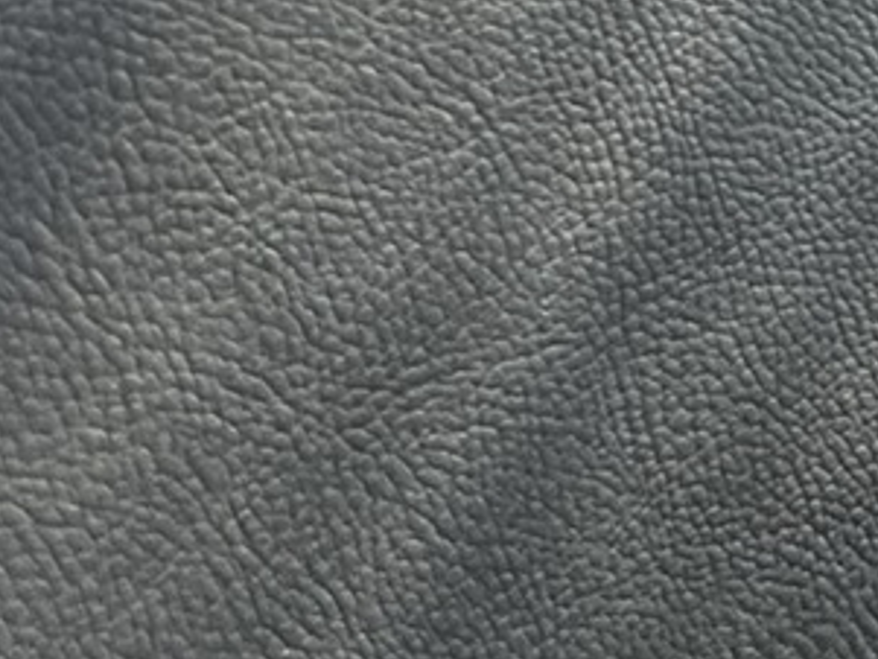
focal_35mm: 177
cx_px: 1432
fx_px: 4491
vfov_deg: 8.3
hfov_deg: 10.7
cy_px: -58
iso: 40
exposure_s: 1/121
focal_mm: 5.7
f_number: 1.5
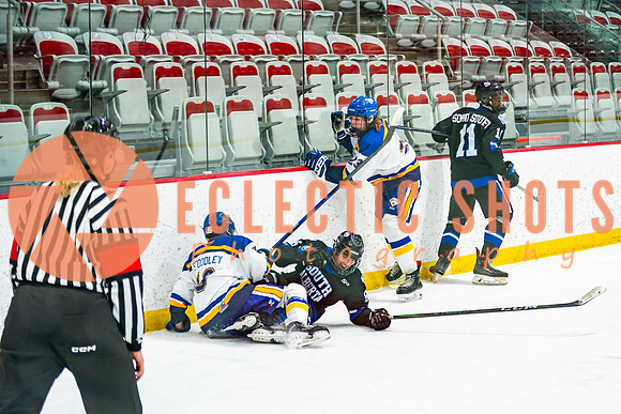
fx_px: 1703
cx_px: 438
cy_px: 207
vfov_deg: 13.9
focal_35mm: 99
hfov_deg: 20.6
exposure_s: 1/640
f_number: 2.8
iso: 640
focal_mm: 70
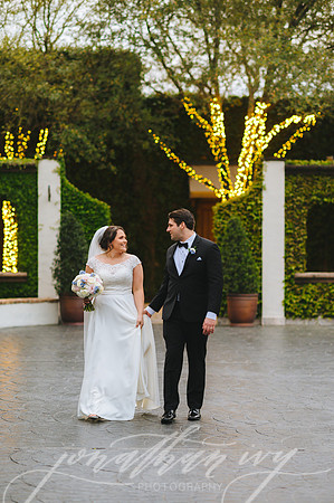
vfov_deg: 23.9
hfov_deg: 16.0
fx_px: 1186
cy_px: 252
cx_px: 167
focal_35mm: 85
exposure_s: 1/200
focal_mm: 85
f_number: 2
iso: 640
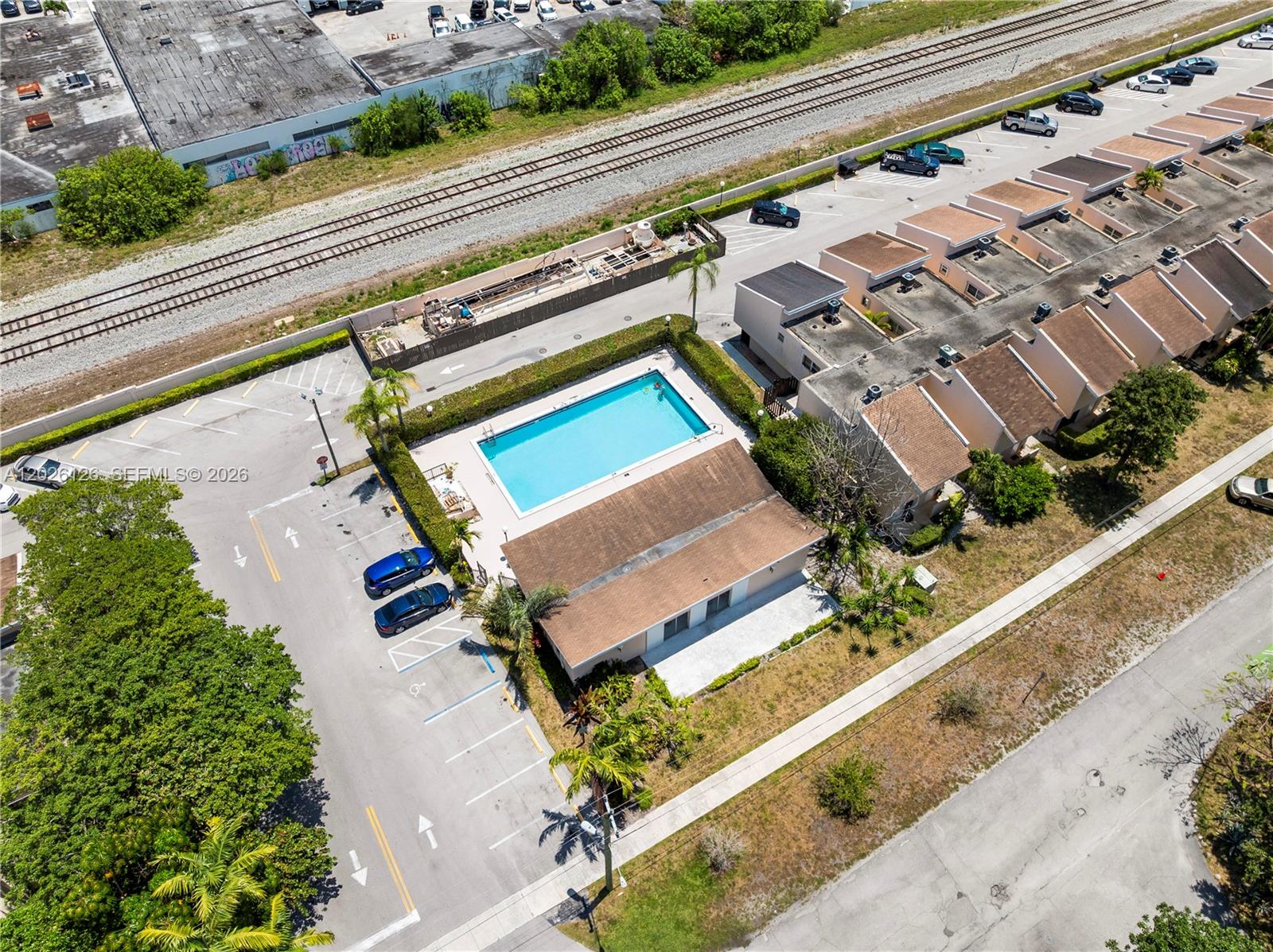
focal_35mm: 24
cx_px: 636
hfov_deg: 71.6
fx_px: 882
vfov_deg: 56.7
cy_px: 476
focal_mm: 12.29
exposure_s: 1/50
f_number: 2.8
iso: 140
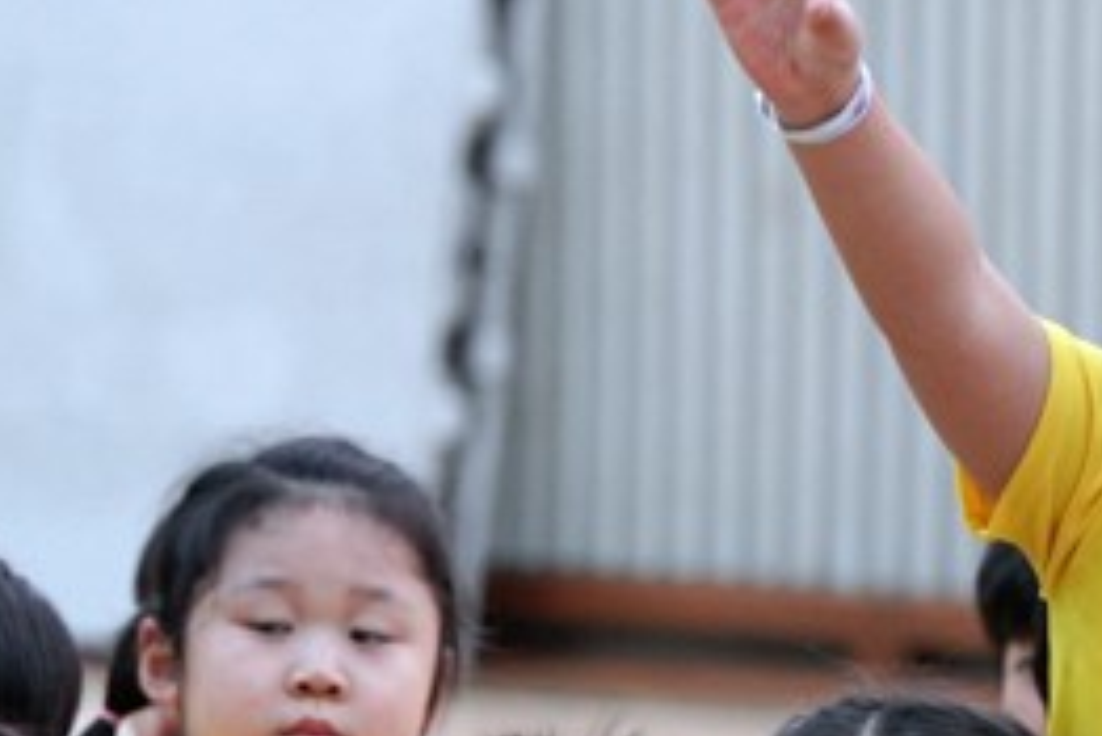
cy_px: 500
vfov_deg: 2.0
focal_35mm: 687
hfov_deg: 3.0
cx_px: 1333
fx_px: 21041
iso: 2500
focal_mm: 200
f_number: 4
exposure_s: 1/250
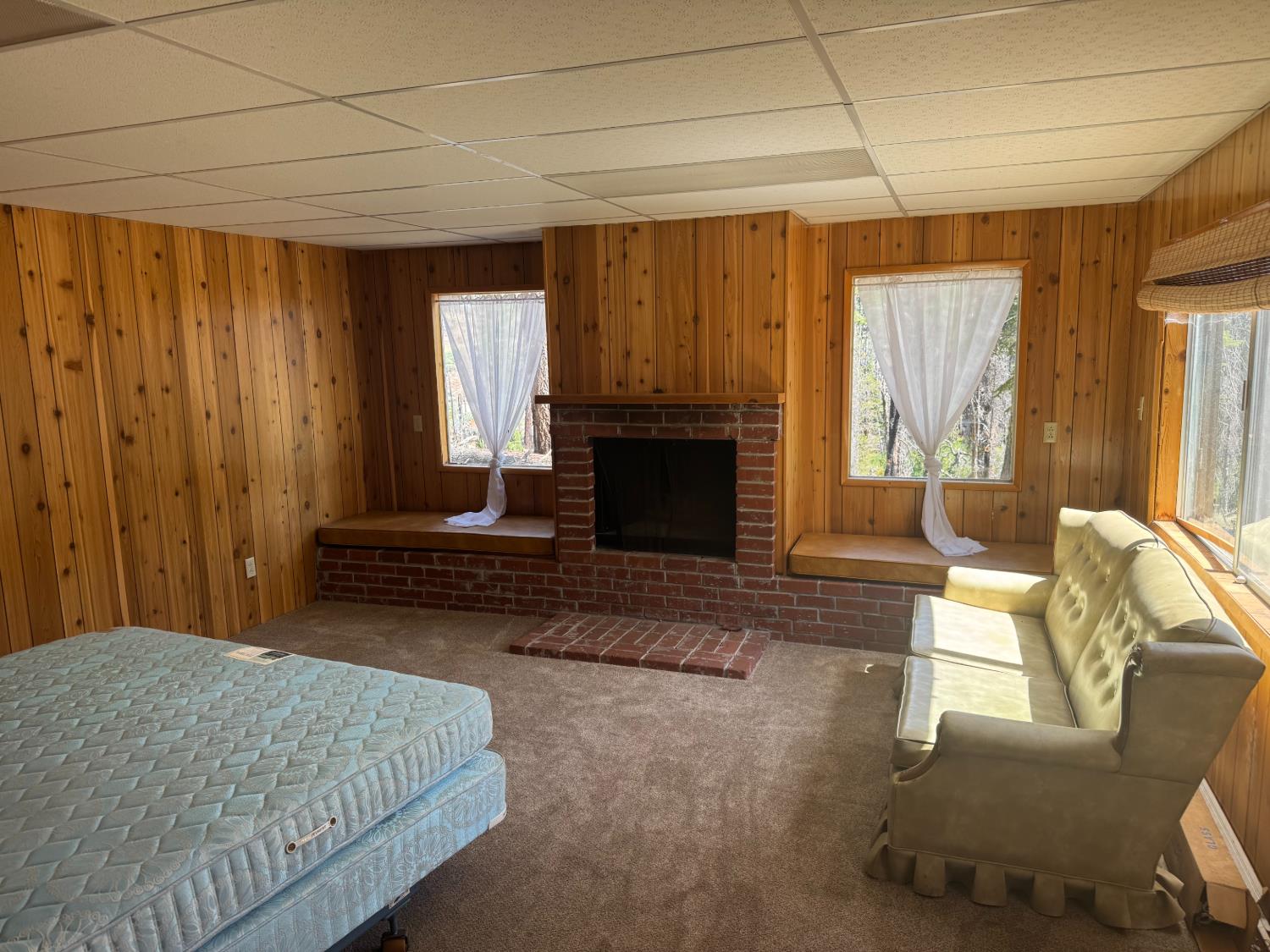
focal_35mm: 24
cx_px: 635
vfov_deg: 56.8
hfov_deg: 71.6
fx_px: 881
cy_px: 476
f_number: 1.78
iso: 64
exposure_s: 1/181
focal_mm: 6.76
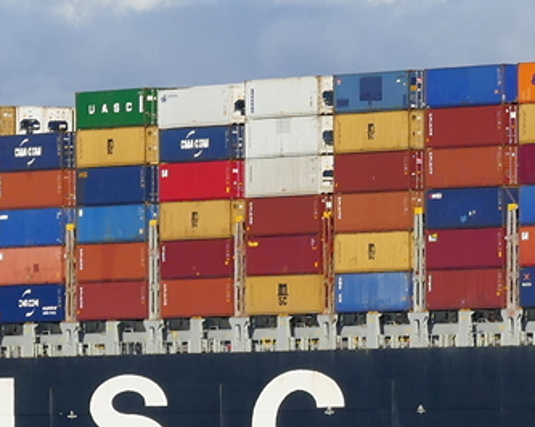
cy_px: 215
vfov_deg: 2.0
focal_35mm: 782
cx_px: 586
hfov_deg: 2.5
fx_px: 12375
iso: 125
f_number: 5.6
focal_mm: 56.08
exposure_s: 1/1300
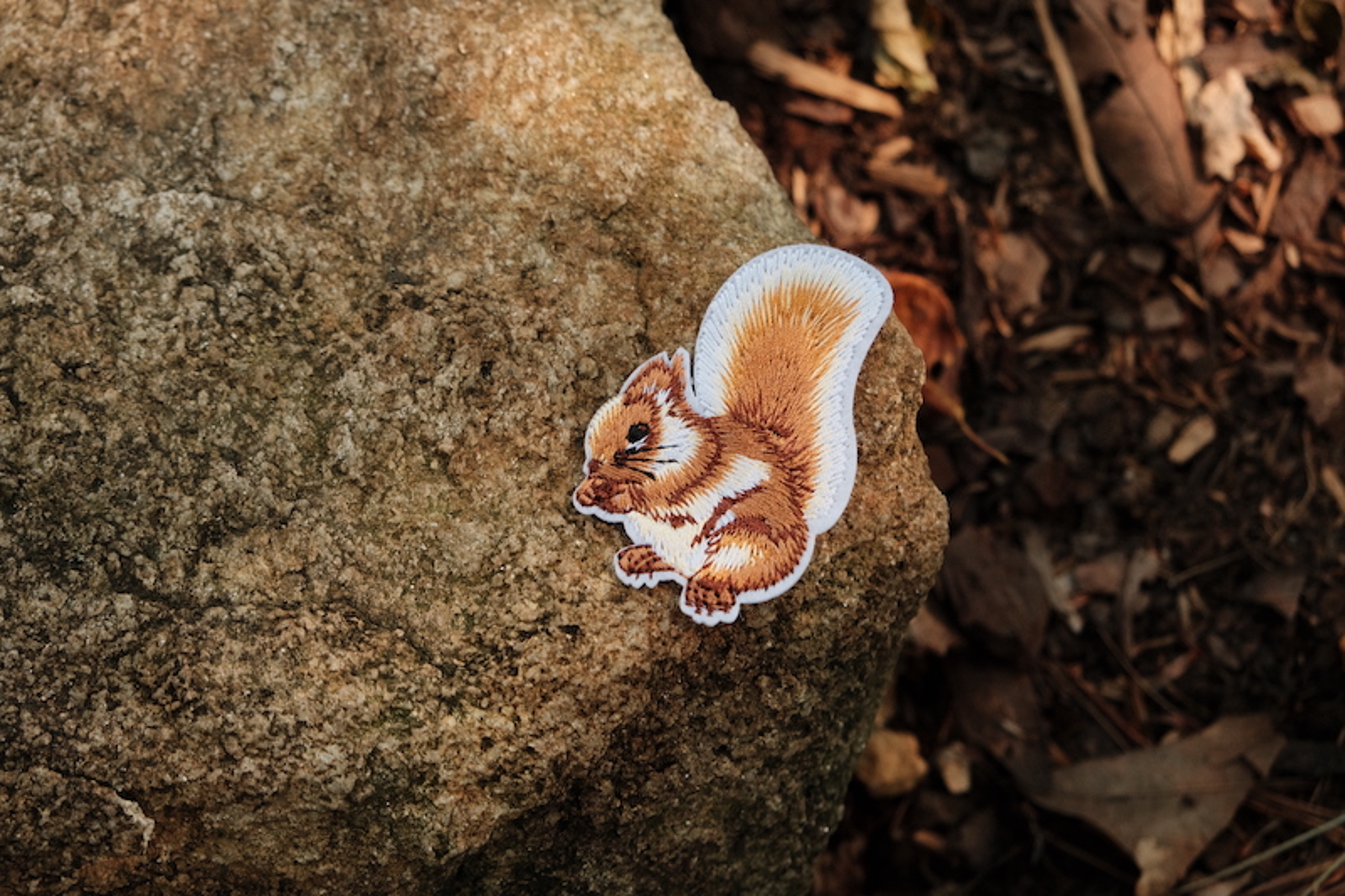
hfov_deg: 36.9
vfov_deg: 25.0
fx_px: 2017
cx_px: 672
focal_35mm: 54
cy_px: 448
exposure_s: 1/210
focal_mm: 35.8
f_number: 4.5
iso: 640
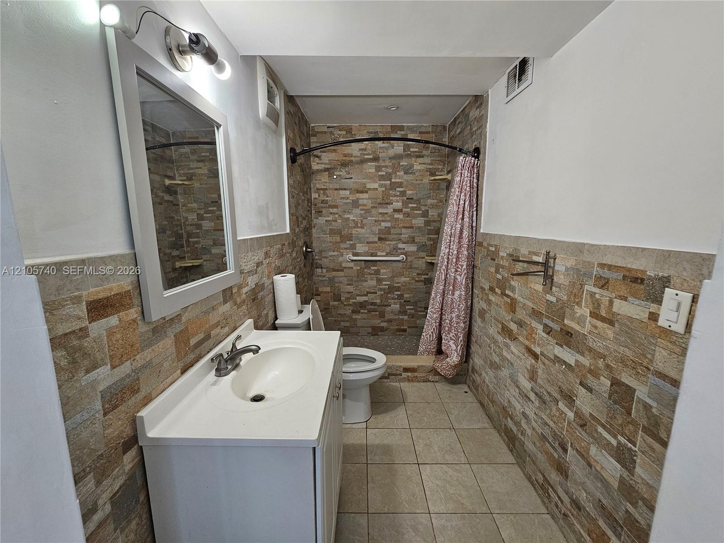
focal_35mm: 13
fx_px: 272
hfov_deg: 106.2
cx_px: 362
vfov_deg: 89.9
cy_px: 272
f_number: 2.2
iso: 80
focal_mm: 2.2
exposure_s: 1/60
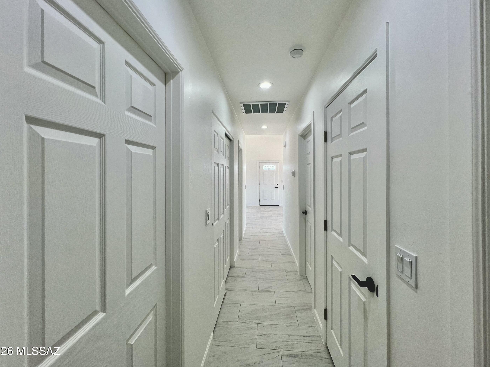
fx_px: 198
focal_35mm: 14
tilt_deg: +0.5
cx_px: 243
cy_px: 171
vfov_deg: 85.6
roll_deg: +0.1
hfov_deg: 102.1
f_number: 1.8
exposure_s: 1/120
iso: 40
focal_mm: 1.57
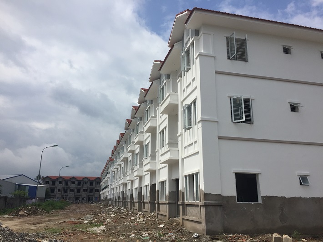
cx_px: 162
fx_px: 271
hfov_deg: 61.7
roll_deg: -0.9
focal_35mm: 29
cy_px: 121
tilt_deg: +17.5
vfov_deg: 48.2
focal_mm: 4.15
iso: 32
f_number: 2.2
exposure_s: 1/4950
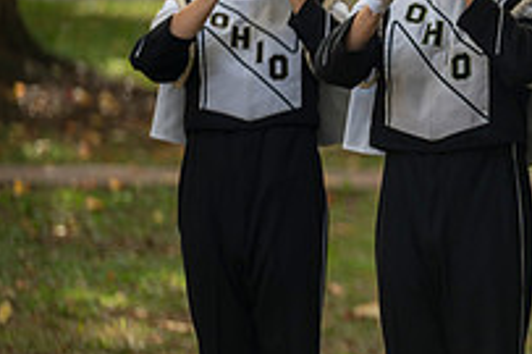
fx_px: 8431
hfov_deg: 3.6
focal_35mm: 571
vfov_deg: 2.4
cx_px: 752
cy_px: 100
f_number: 2.8
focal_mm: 200
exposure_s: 1/500
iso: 160
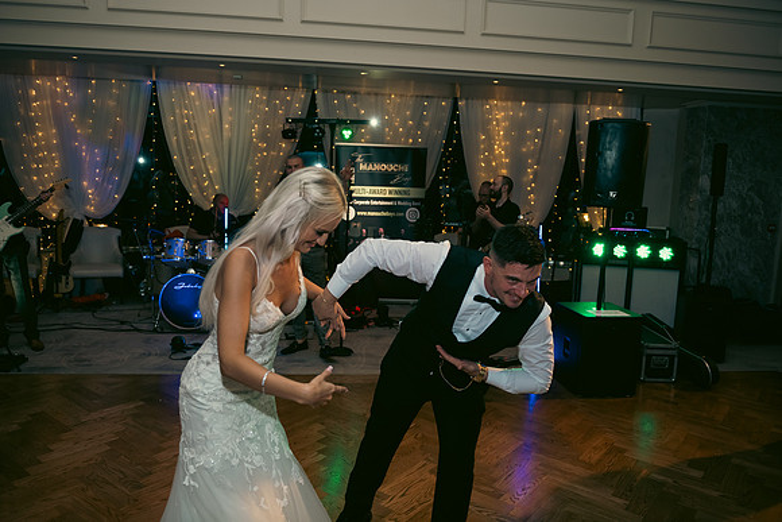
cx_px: 391
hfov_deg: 67.4
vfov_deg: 48.0
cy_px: 261
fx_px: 587
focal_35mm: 27
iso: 640
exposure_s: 1/160
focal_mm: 27
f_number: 3.5
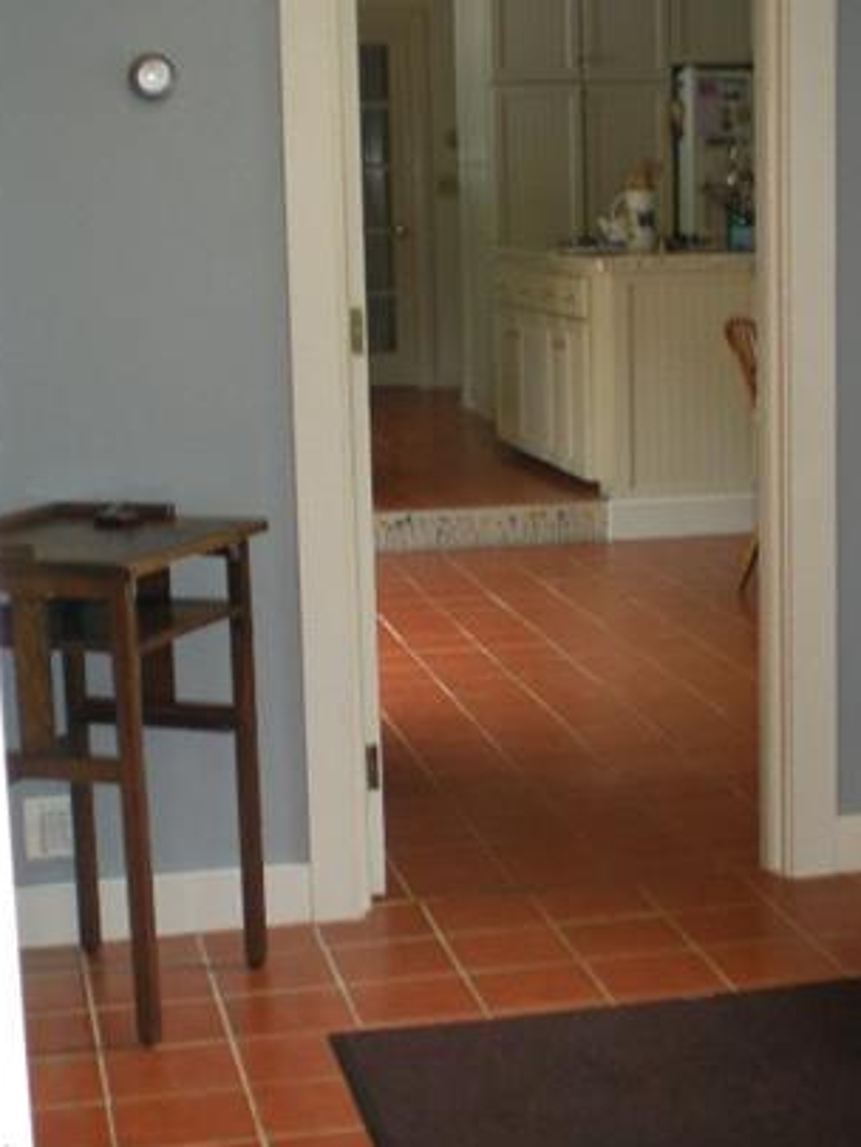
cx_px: 569
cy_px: 566
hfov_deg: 20.4
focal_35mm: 72
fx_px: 2387
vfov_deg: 27.0
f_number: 3.1
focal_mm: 6.3
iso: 121
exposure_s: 1/30
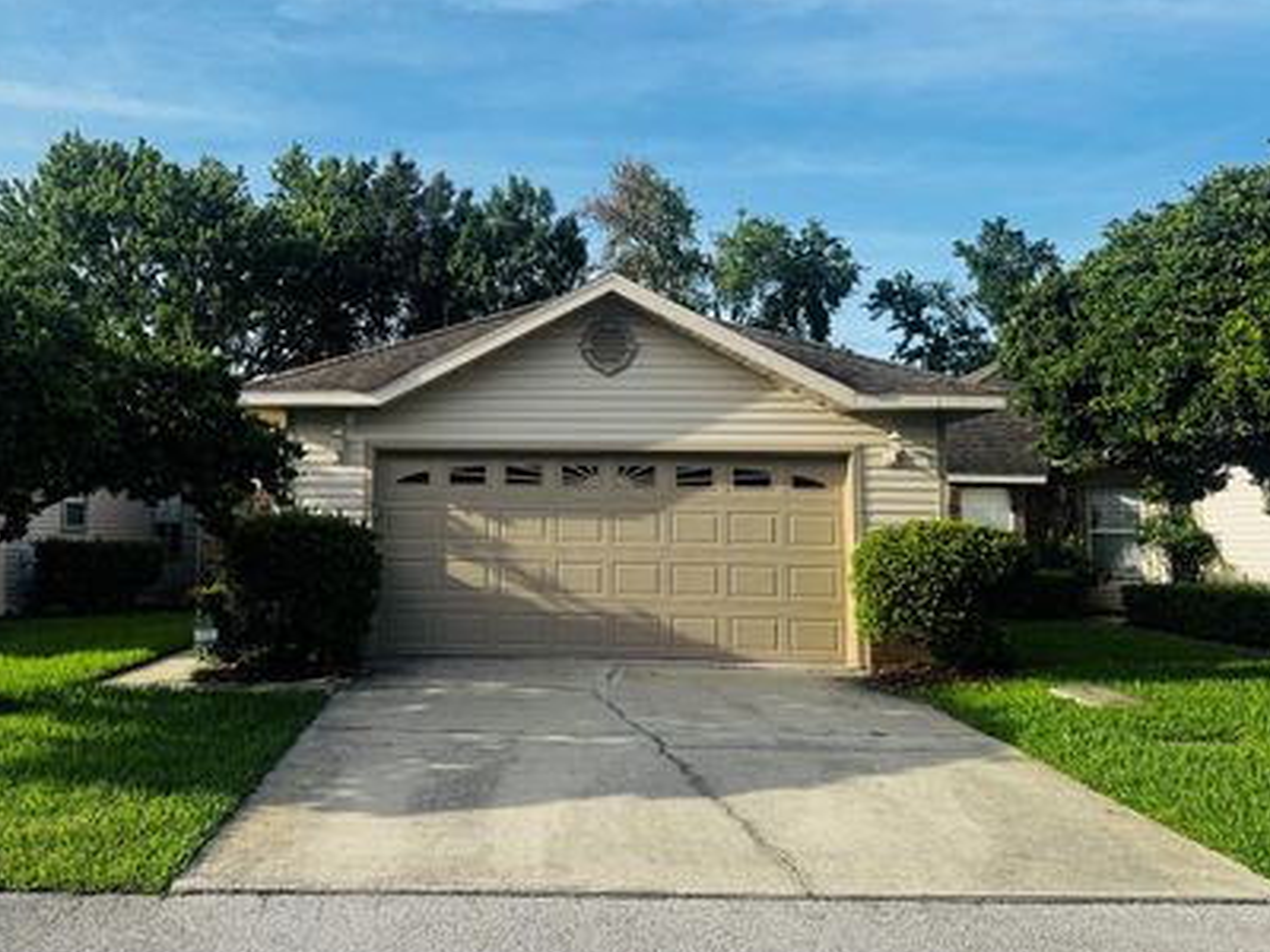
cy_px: 427
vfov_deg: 46.7
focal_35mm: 30
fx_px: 1101
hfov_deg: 59.4
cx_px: 505
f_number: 1.78
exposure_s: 1/2710
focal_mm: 6.76
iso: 80
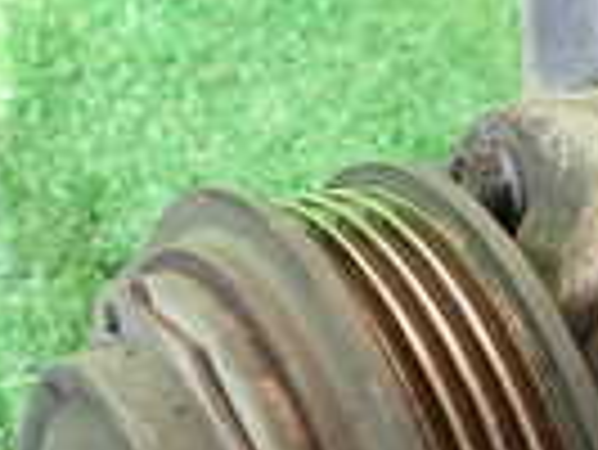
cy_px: 356
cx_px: 1007
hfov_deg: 13.4
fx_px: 2334
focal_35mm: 135
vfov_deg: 11.0
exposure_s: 1/125
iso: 200
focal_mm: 5.4
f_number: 2.3
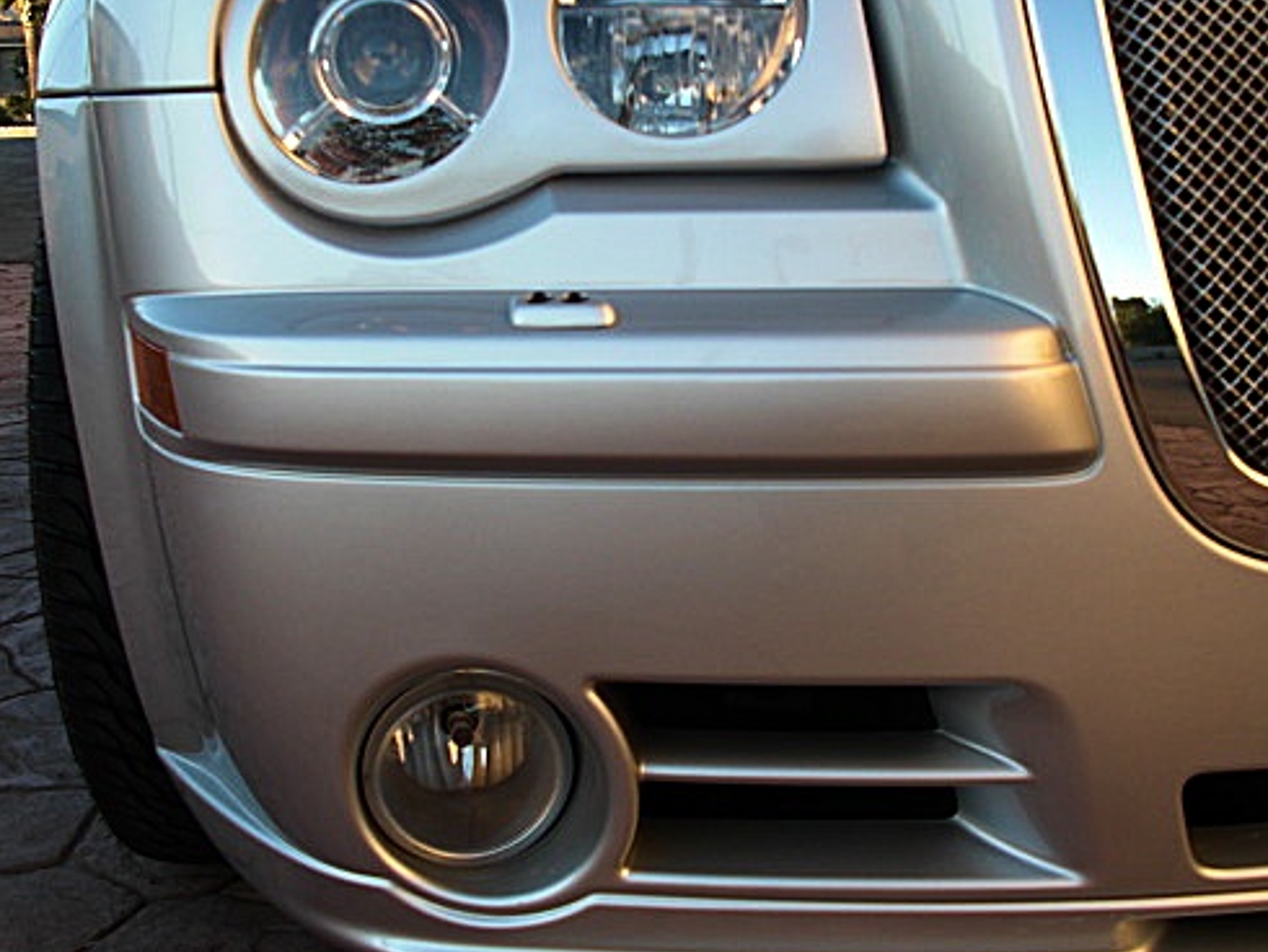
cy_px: 404
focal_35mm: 47
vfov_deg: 30.9
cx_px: 696
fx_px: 1722
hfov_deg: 40.4
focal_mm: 6.3
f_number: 2.8
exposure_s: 1/100
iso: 50
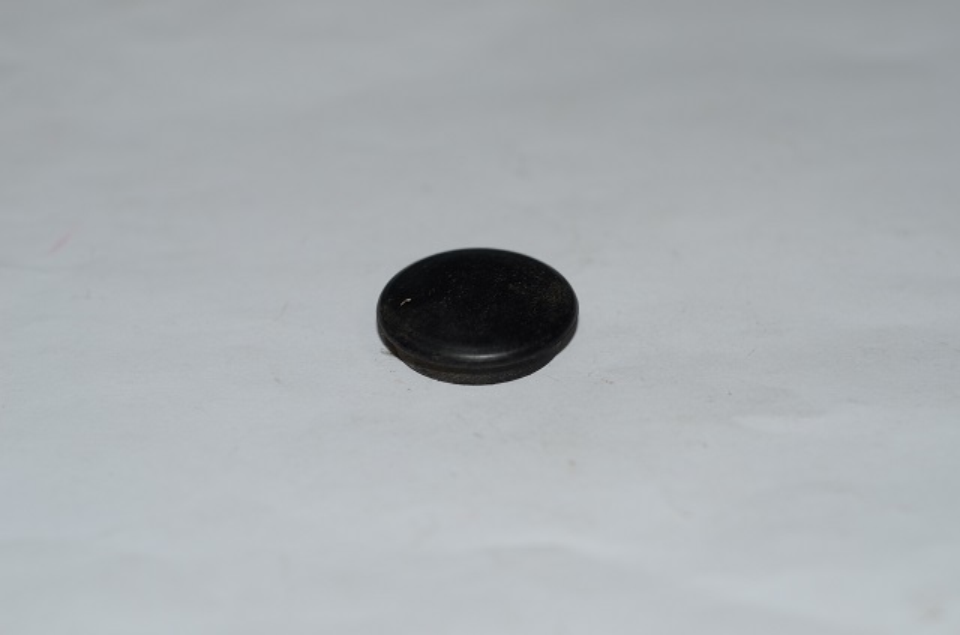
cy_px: 318
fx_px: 1995
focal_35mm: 75
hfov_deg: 27.1
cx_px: 480
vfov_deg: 18.1
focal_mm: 50
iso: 100
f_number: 2.8
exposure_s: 1/60
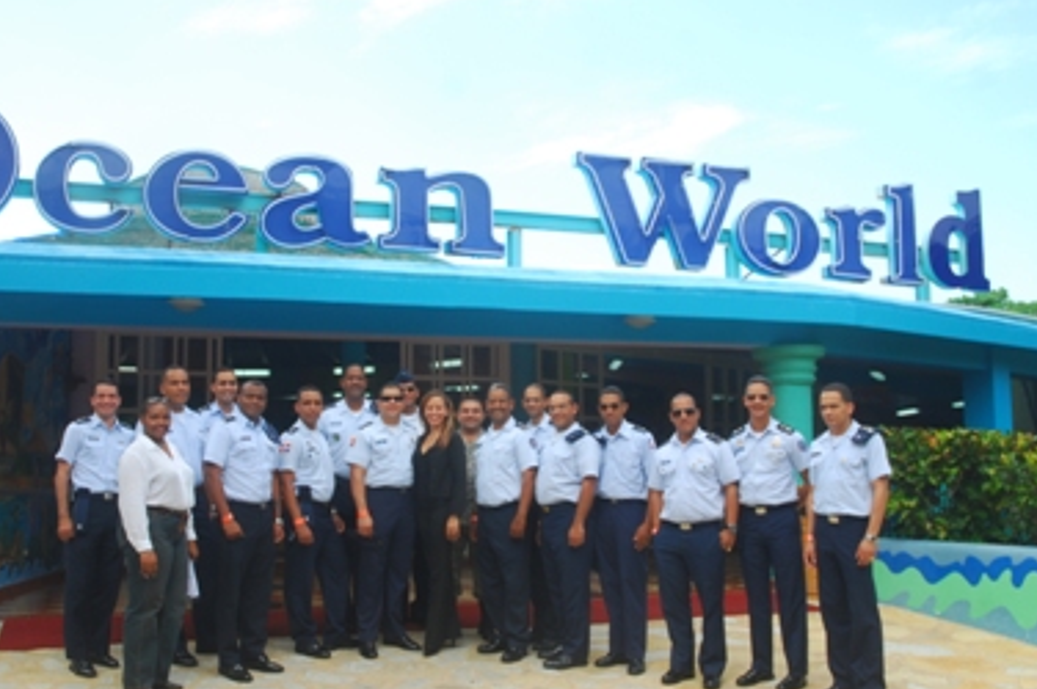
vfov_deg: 31.1
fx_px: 1238
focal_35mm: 43
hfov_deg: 45.4
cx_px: 477
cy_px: 380
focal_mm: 24
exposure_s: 1/125
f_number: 6.3
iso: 125
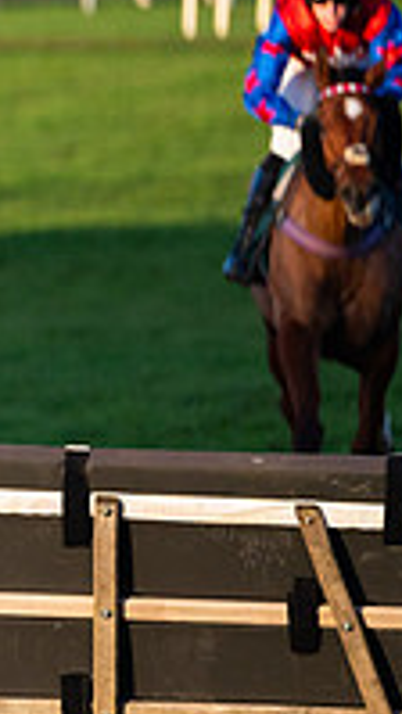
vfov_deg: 2.9
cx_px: -849
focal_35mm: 756
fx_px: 14320
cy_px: 217
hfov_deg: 1.6
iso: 800
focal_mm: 200
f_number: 3.5
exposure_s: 1/4000
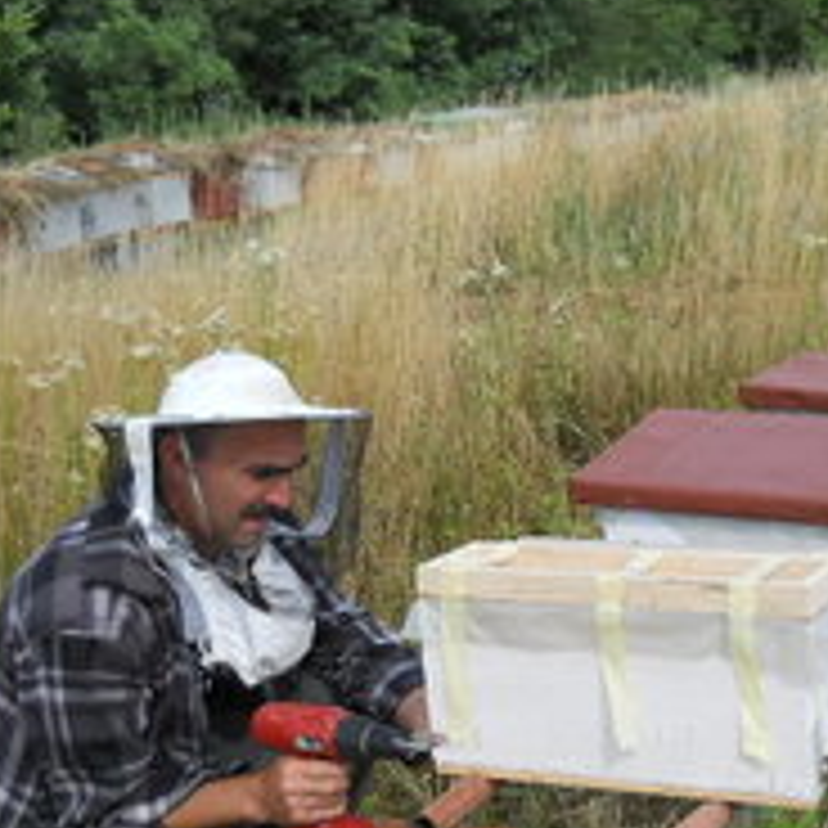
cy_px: 520
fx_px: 1867
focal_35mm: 69
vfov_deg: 24.9
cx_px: 657
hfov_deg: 24.6
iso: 80
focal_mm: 6.72
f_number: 5.5
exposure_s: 1/250
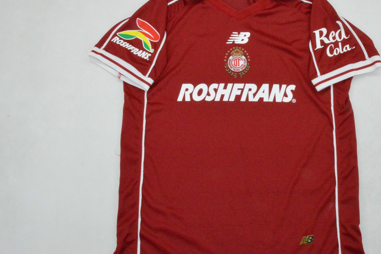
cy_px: 124
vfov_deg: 30.7
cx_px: 243
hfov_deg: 44.4
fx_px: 462
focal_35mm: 44
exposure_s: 1/200
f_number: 25
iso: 6400
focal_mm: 21
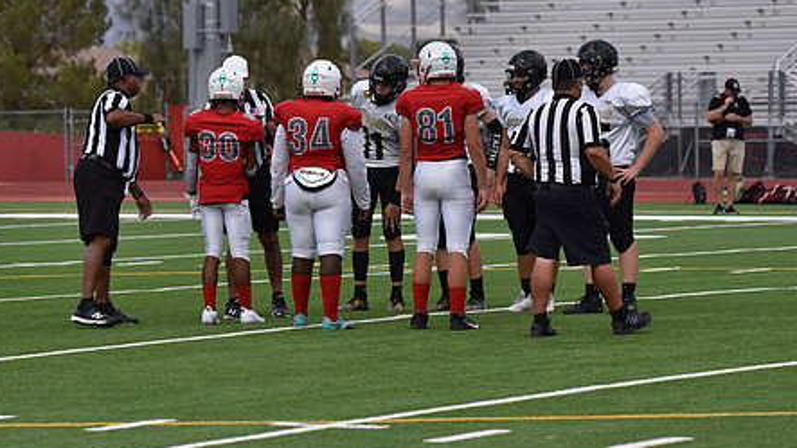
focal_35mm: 206
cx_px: 398
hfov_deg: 10.5
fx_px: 4353
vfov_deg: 5.9
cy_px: 130
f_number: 5.6
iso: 720
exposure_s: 1/4000
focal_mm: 150
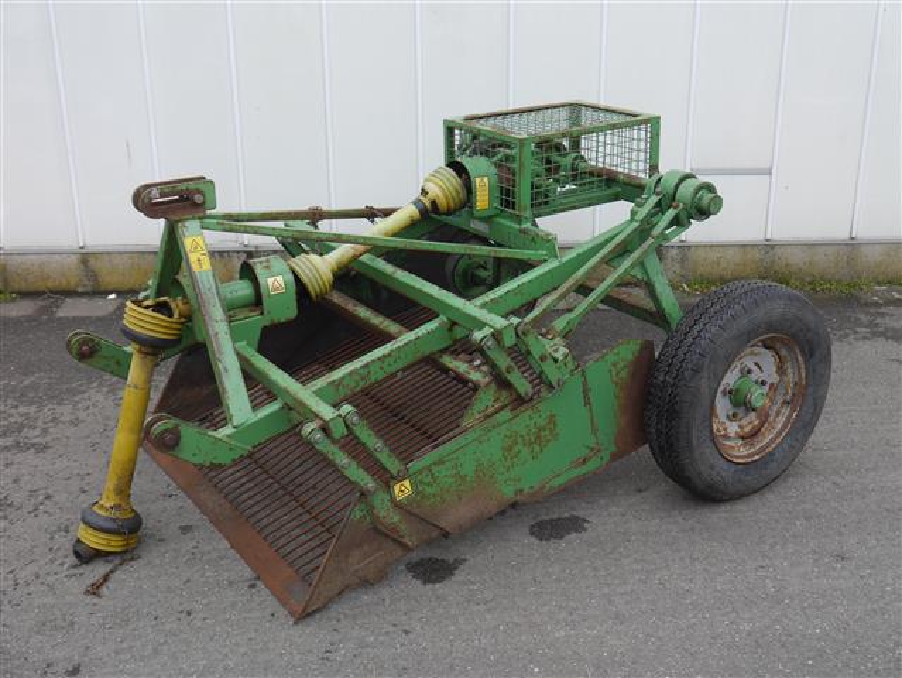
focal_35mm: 44
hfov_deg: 42.9
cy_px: 339
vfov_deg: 32.9
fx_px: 1147
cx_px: 451
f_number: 5.6
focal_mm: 22
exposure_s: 1/200
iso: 160
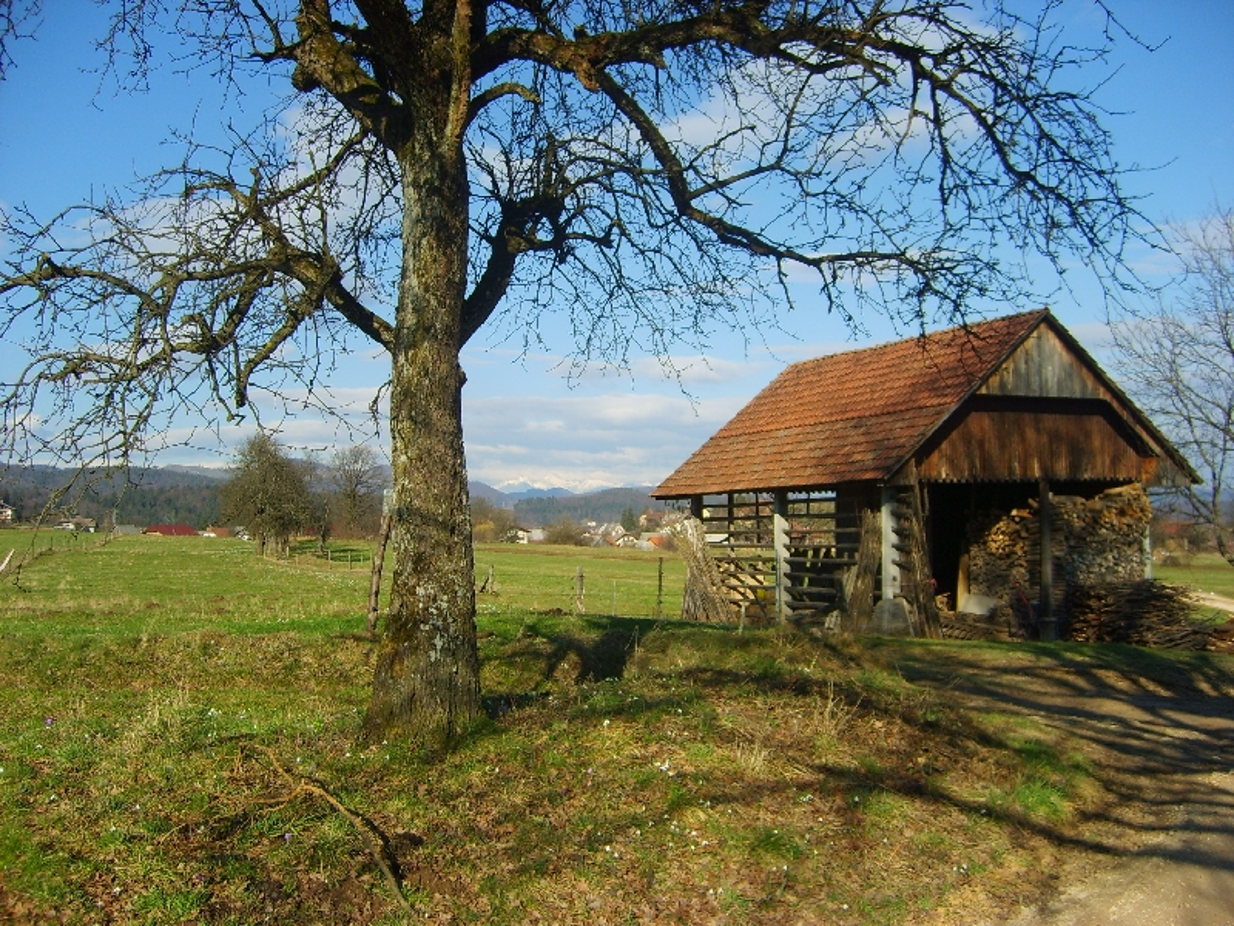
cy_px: 463
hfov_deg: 52.6
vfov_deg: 40.7
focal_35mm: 35
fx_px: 1248
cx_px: 617
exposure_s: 1/750
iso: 50
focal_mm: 5.8
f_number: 2.8
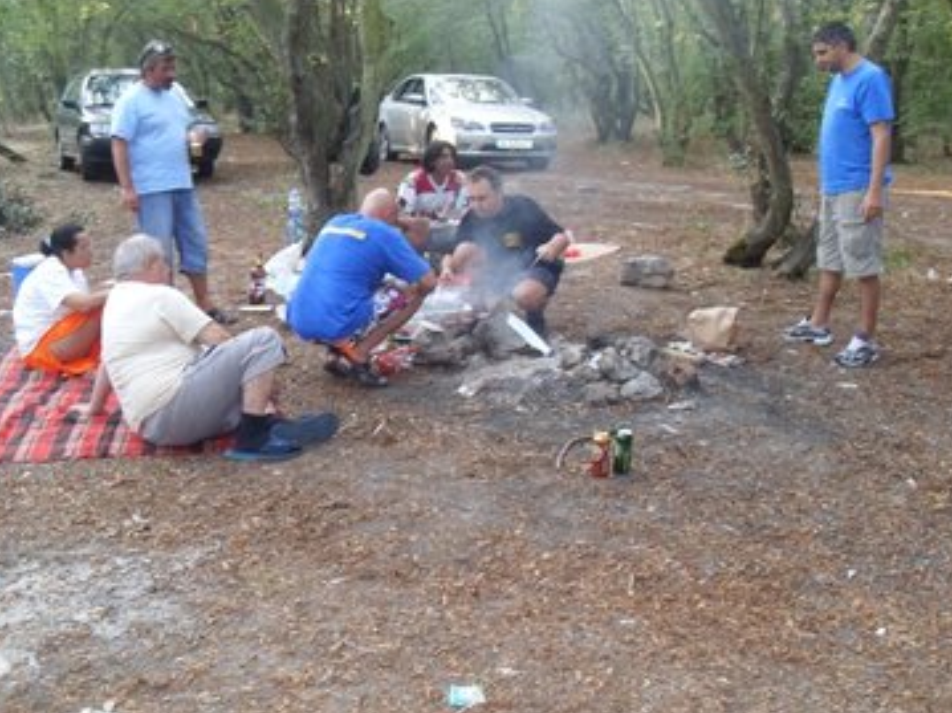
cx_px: 451
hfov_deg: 47.9
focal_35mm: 39
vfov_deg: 36.8
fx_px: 1072
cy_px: 326
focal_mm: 6.3
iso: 240
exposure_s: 1/45
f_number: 2.8
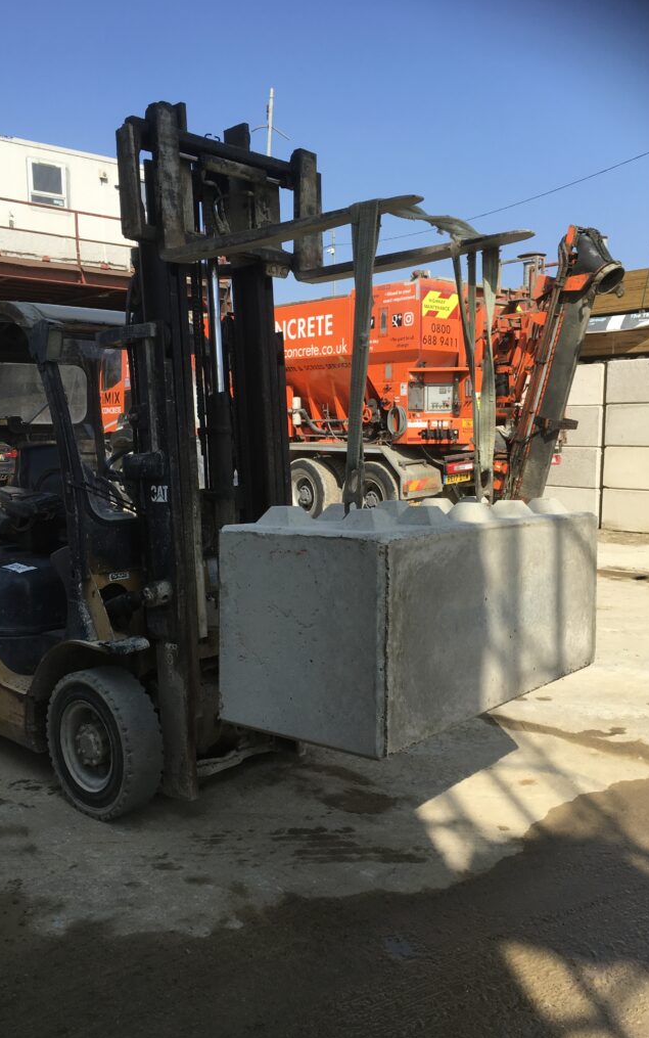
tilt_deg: -6.6
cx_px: 294
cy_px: 517
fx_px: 877
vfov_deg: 61.2
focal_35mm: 31
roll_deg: +0.8
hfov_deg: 40.6
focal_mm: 4.15
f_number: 2.2
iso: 25
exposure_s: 1/1183
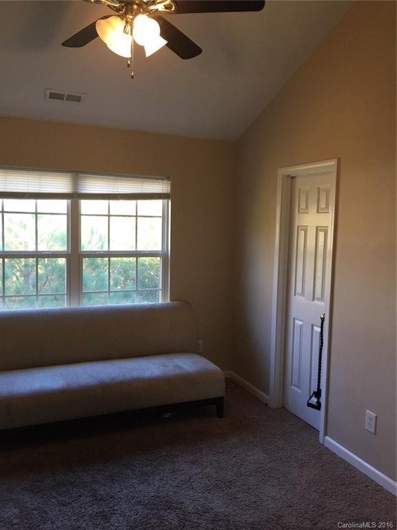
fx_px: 443
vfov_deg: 61.7
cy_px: 265
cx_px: 198
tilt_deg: -5.2
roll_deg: -1.6
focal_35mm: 29
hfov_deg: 48.2
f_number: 2.2
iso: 50
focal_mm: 4.15
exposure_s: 1/30
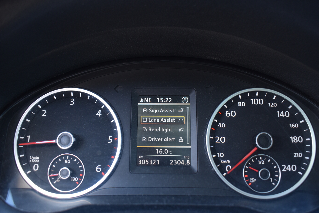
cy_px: 106
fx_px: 266
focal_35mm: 30
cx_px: 160
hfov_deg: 61.9
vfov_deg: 43.6
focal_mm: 20
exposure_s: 1/90
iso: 400
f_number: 4.8
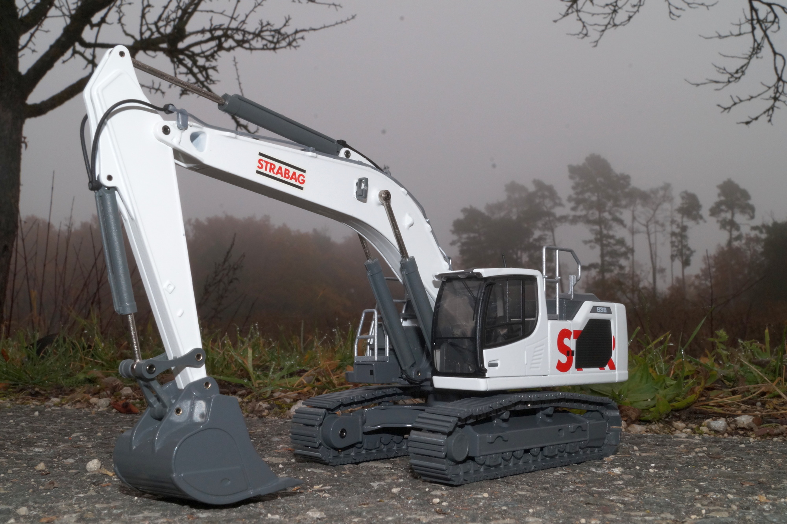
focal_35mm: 39
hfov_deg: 49.6
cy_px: 262
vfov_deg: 34.2
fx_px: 852
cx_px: 394
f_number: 25
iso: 500
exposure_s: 1/60
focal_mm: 26
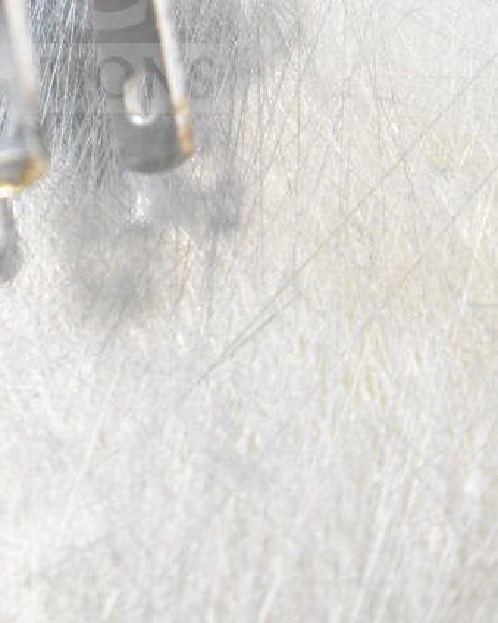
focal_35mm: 167
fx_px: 3078
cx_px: 63
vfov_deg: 11.4
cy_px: -4
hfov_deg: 9.2
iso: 4500
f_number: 5.6
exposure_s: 1/100
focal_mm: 55
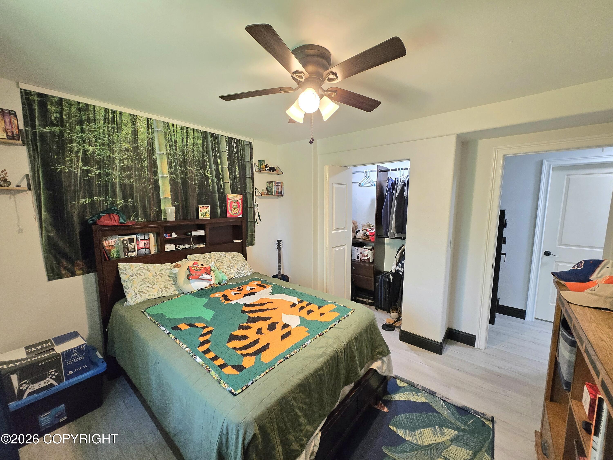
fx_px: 230
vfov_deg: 89.9
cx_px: 306
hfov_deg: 106.2
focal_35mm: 13
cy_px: 230
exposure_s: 1/60.2
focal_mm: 1.7
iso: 500
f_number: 2.2
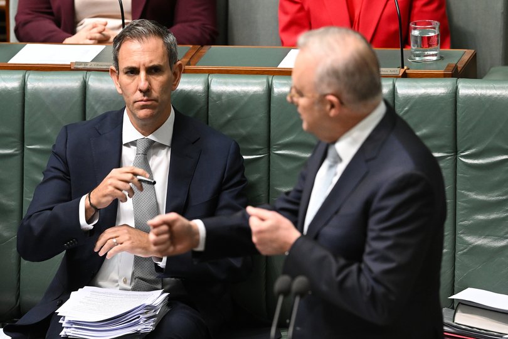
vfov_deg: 3.4
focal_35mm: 400
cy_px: 170
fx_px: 5644
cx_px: 254
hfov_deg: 5.2
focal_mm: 400
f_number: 4
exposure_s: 1/200
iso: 2500
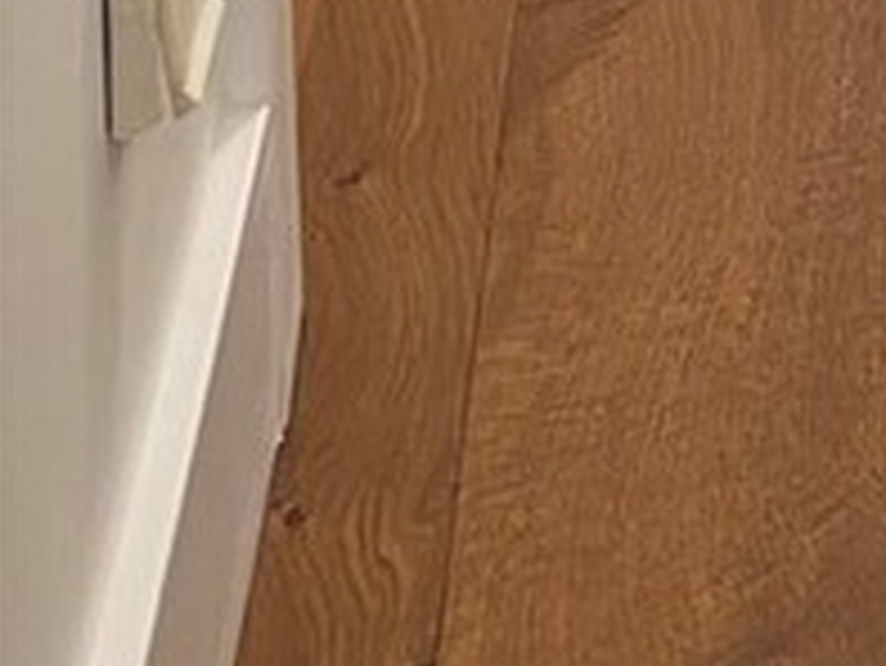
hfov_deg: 8.9
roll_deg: +0.0
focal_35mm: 190
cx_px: 2424
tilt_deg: -4.0
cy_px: -2444
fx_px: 4866
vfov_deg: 5.9
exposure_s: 1/60
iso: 80
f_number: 1.6
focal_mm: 5.96
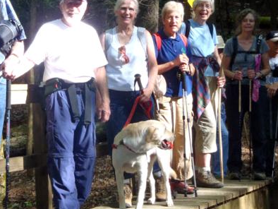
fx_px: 796
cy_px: 102
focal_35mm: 99
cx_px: 84
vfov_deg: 15.0
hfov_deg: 19.7
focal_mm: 10.73
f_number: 5.3
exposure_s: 1/60
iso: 200
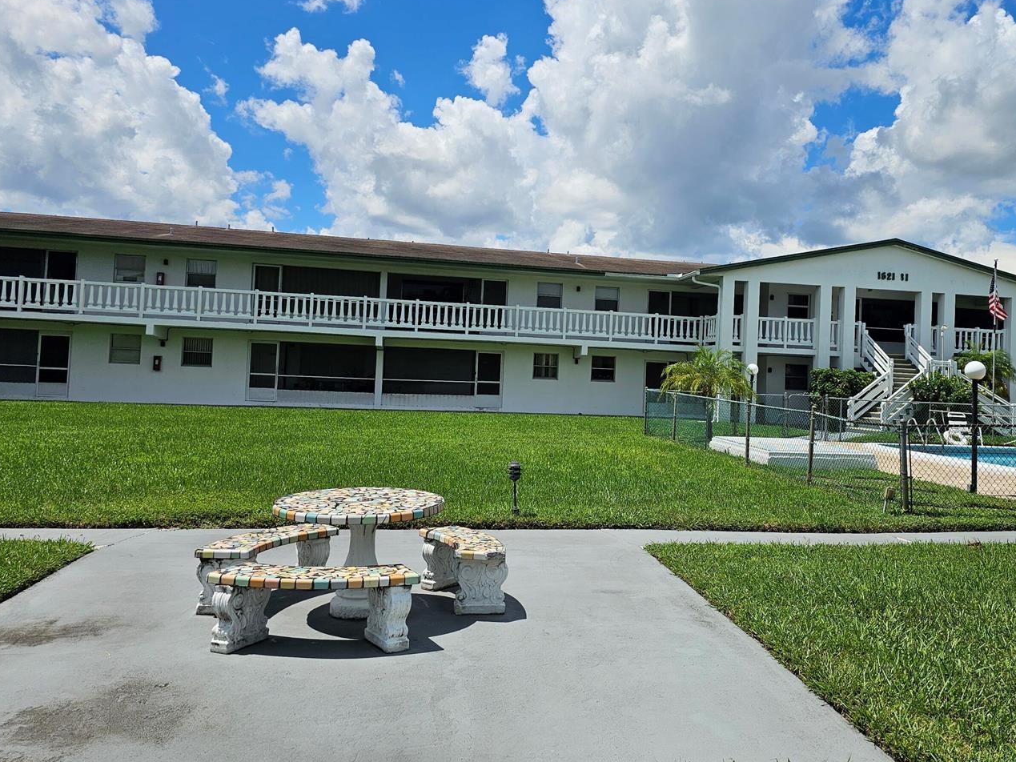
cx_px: 623
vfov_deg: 48.2
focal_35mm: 29
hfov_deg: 61.0
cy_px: 347
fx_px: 851
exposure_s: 1/1894
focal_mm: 6.3
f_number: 1.7
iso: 10
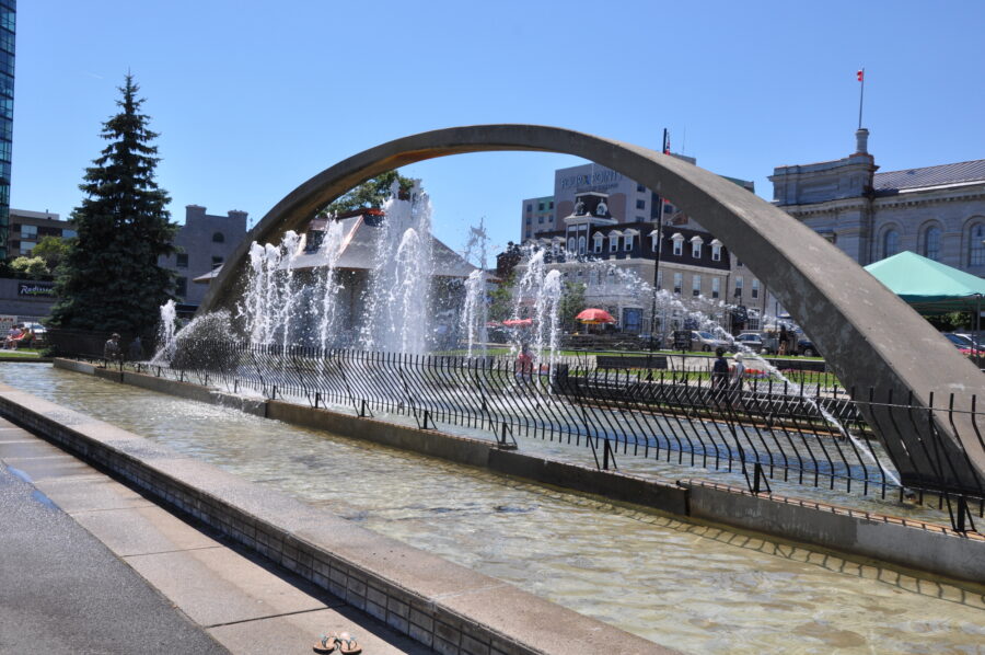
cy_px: 328
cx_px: 492
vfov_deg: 36.8
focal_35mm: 36
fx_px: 984
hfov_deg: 53.2
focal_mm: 24
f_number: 10
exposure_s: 1/400
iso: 250
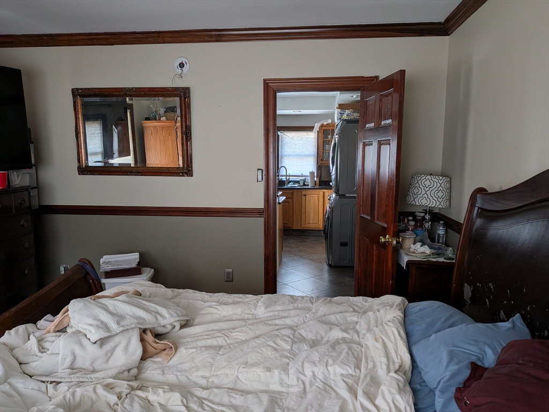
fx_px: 381
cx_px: 274
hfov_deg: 71.6
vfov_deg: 56.8
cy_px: 206
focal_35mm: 24
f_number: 1.7
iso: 29
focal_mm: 4.53
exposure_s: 1/35.2
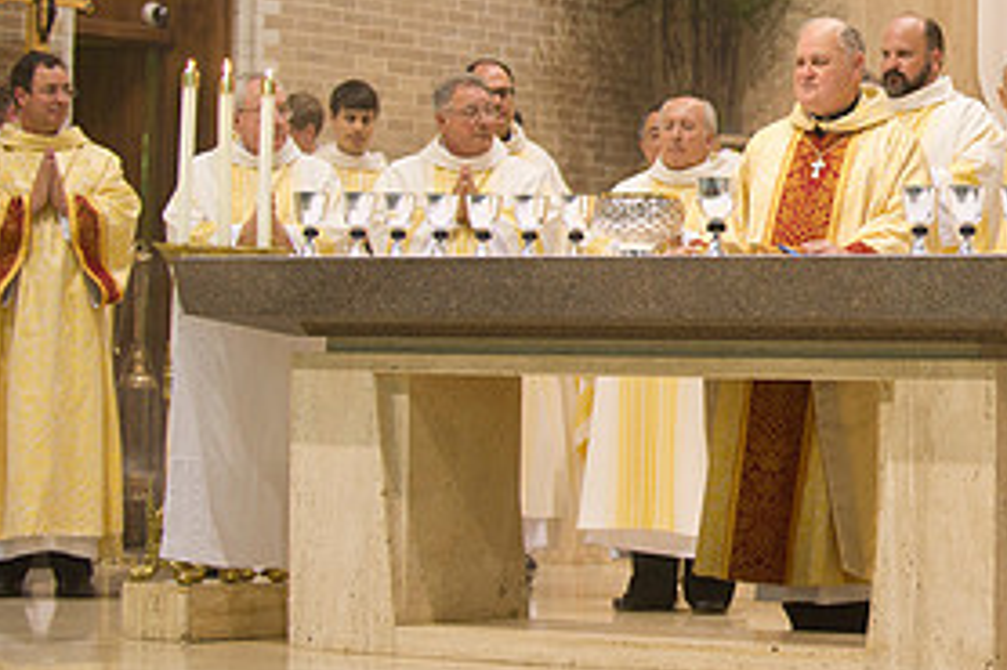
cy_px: 138
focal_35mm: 146
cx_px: 1047
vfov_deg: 9.4
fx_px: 4081
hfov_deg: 13.8
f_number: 2.8
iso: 2000
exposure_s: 1/80
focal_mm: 70
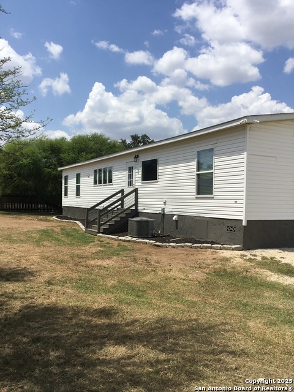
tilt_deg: +1.5
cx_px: 147
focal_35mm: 31
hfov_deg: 45.4
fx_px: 351
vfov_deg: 58.4
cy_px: 196
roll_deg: -0.4
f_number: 2.4
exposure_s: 1/2632
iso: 25
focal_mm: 3.3
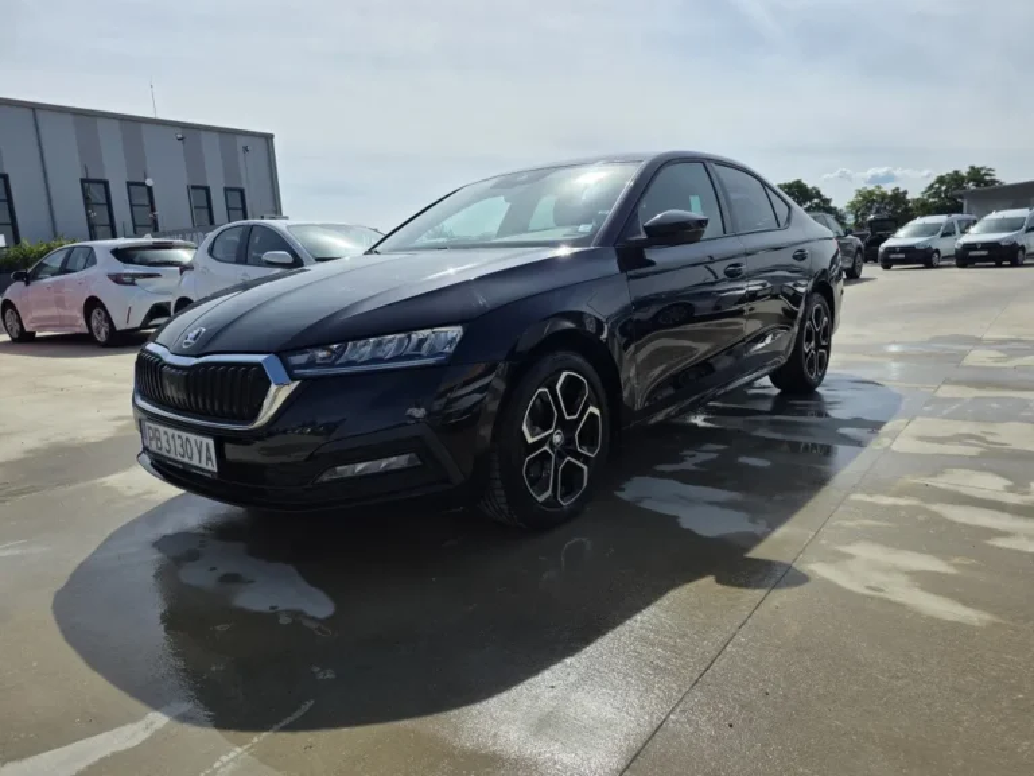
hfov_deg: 73.9
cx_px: 517
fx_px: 687
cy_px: 388
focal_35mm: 23
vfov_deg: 58.9
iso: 64
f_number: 1.7
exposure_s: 1/7944
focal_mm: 6.25
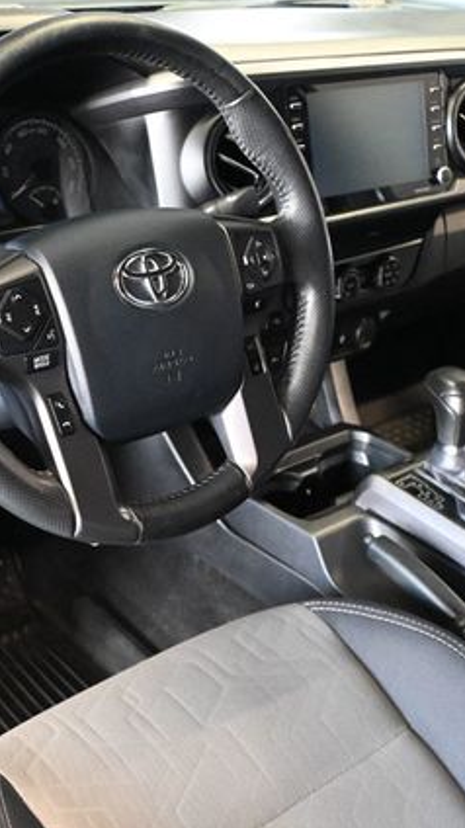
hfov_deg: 25.6
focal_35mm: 46
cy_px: 410
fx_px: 1019
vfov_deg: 44.3
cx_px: 152
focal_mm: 19.5
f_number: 3.8
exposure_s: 1/60
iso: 8000
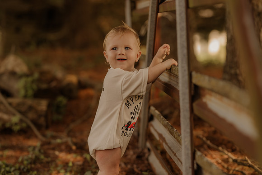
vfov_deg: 16.1
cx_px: 131
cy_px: 88
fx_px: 619
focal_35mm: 85
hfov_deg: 23.9
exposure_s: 1/1000
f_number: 2
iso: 250
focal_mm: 85
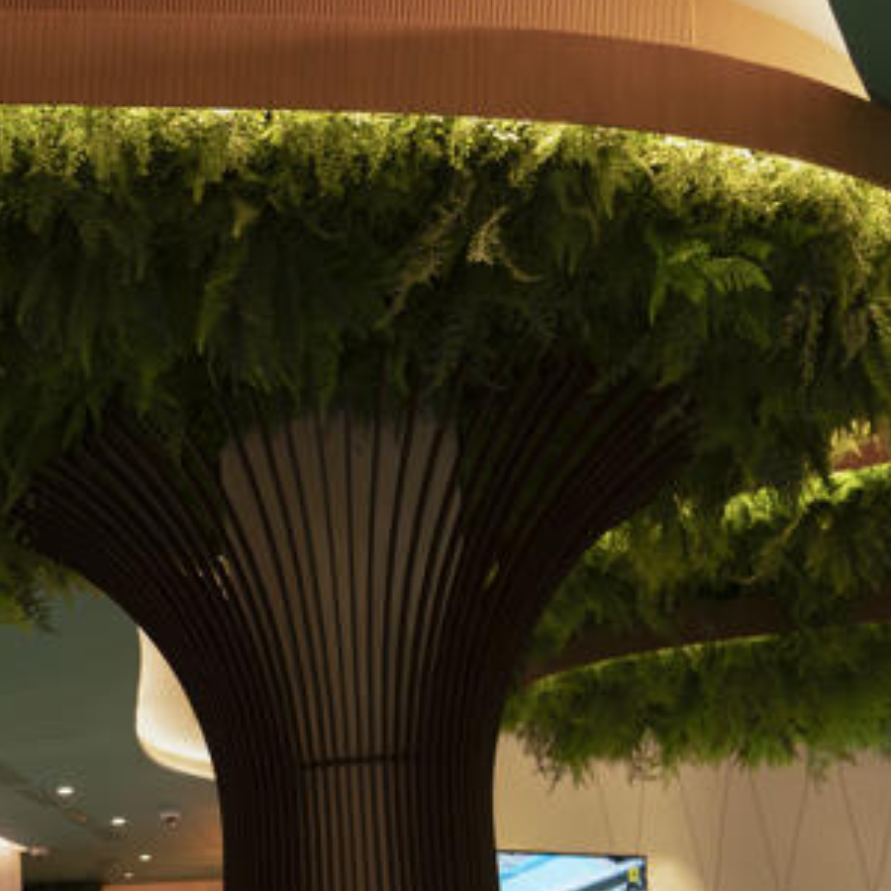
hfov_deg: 26.3
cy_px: 1035
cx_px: -175
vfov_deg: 26.6
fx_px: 1689
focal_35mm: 58
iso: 4000
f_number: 2.5
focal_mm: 16
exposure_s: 1/100
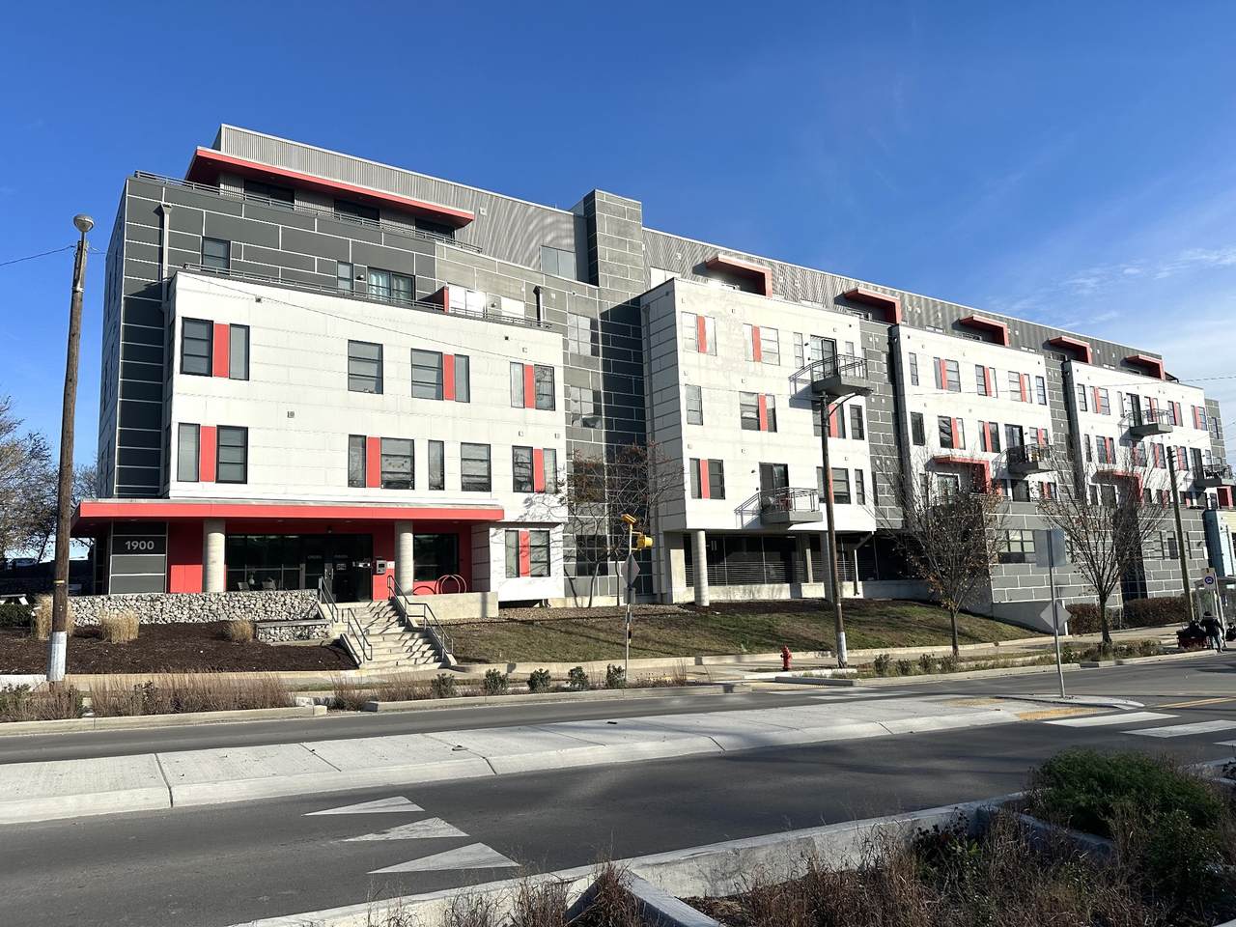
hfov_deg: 71.6
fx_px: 857
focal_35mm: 24
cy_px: 464
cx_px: 618
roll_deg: +2.0
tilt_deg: +9.1
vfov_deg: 56.8
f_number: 1.78
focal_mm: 6.86
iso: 80
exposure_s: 1/6623
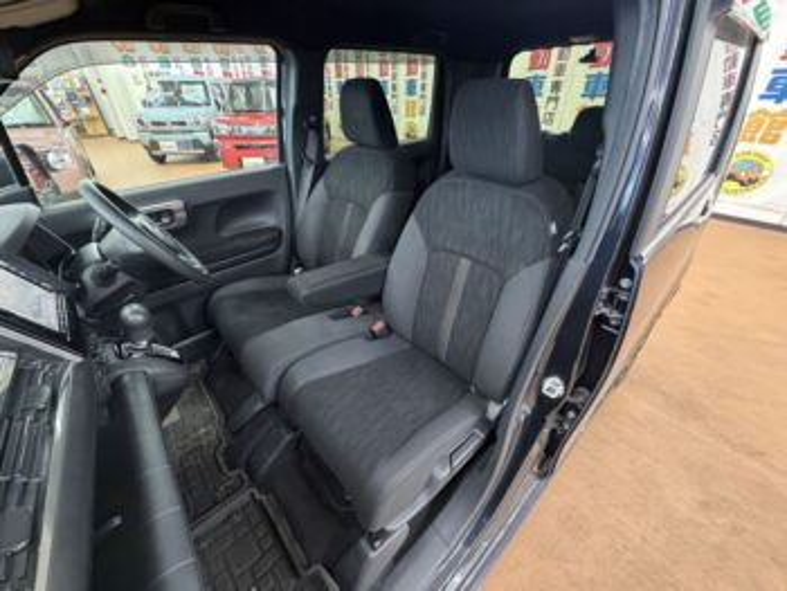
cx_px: 394
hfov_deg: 102.0
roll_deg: +0.9
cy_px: 296
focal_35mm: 14
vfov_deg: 85.7
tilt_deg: -32.4
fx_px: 319
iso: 500
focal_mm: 2.22
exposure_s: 1/50
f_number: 2.2
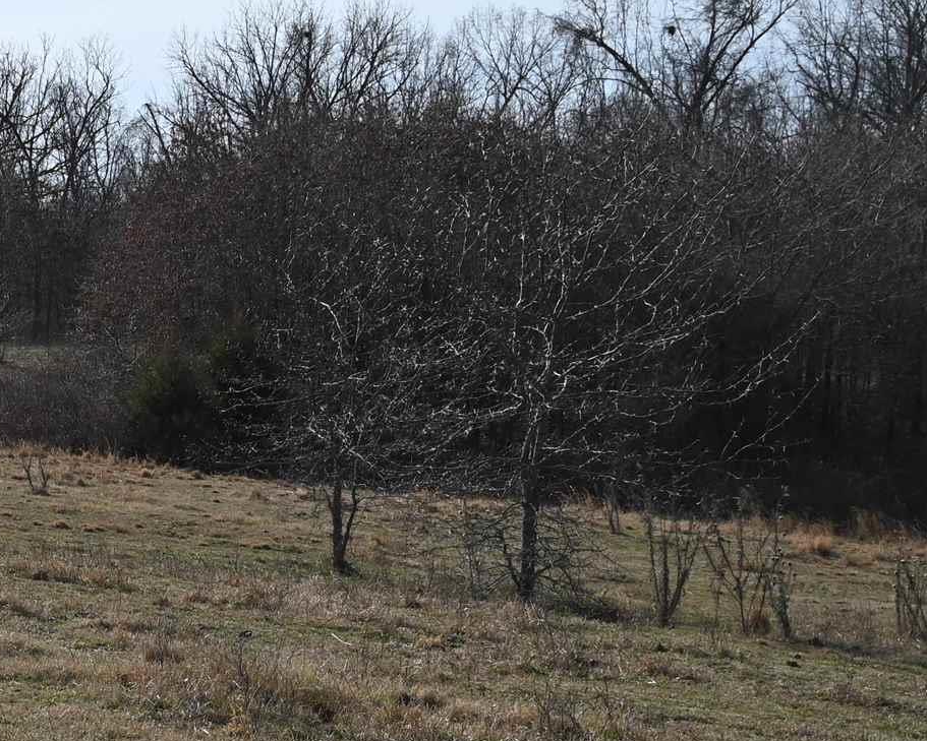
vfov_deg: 20.2
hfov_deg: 20.6
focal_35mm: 76
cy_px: 390
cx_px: -537
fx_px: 2085
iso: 100
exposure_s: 1/400
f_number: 8
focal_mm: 24
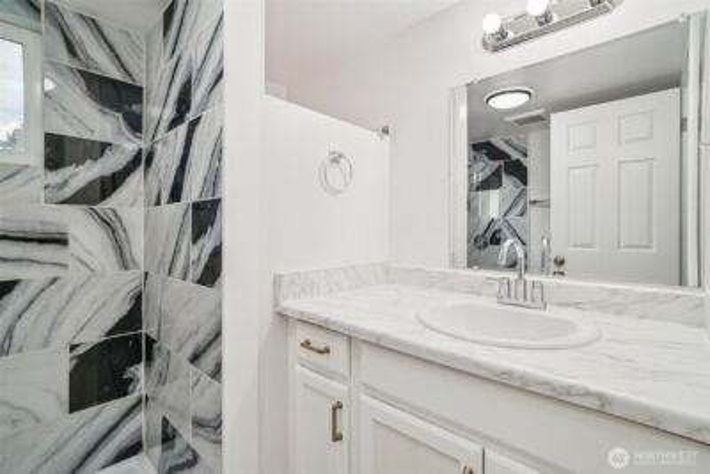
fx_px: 316
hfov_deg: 96.7
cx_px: 355
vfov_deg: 73.8
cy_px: 237
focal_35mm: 16
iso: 1600
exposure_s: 1/160
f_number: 8
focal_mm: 16
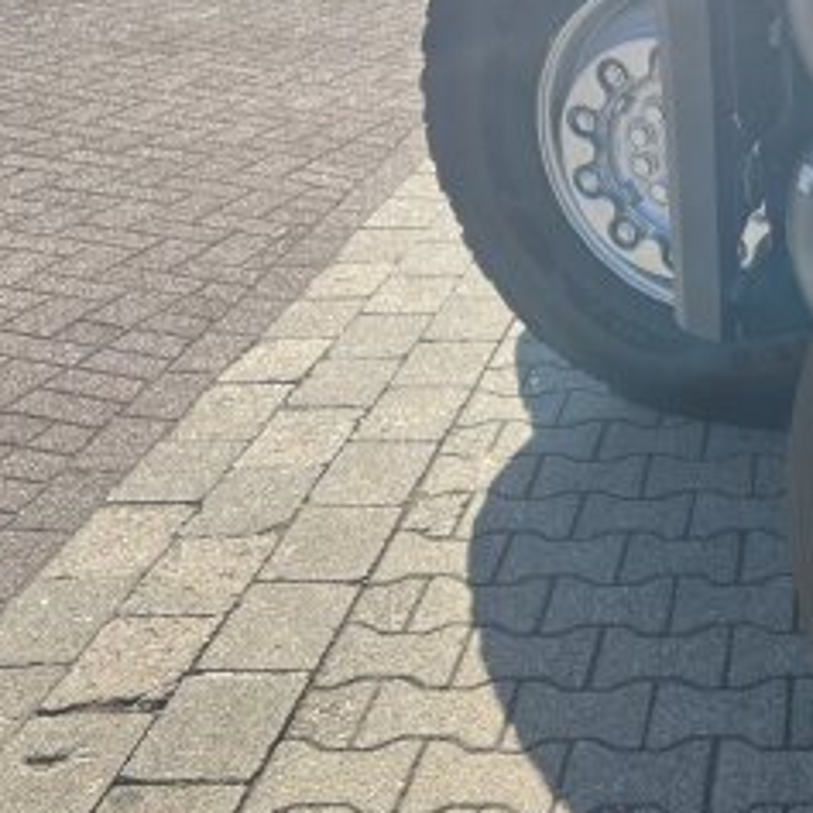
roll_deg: -0.2
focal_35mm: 62
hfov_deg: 25.2
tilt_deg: -25.7
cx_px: 957
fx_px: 1647
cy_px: 343
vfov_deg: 27.7
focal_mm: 5.7
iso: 50
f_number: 1.5
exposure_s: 1/1511
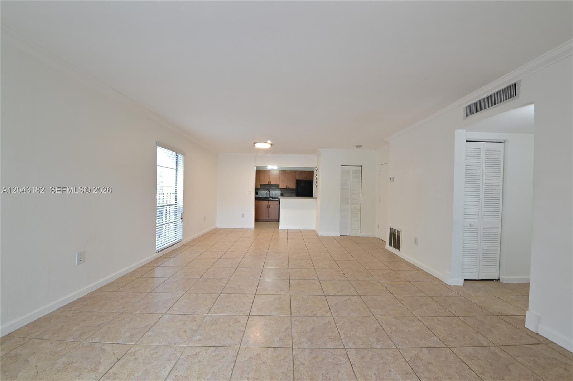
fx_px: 191
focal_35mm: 12
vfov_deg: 90.0
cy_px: 190
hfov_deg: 112.6
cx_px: 286
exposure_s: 3
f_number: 22
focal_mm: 8
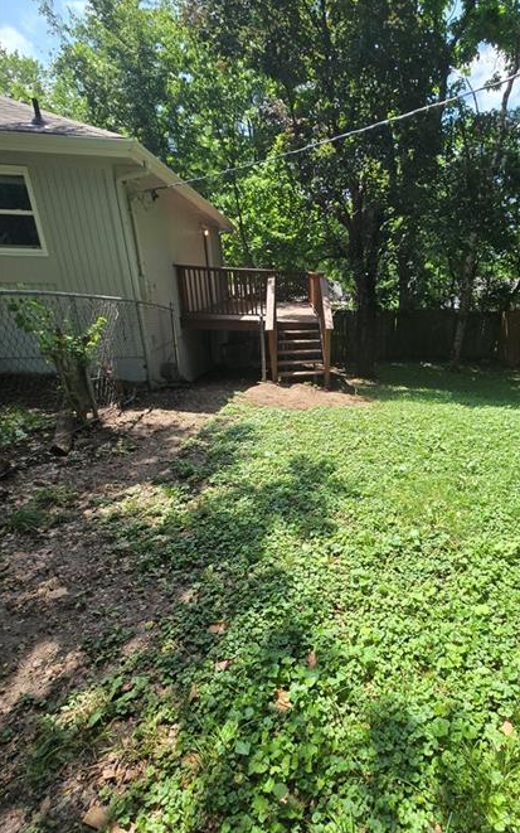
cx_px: 359
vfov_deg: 97.8
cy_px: 431
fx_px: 363
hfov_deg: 68.6
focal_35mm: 16
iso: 50
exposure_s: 1/1067
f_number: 2.2
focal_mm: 2.2
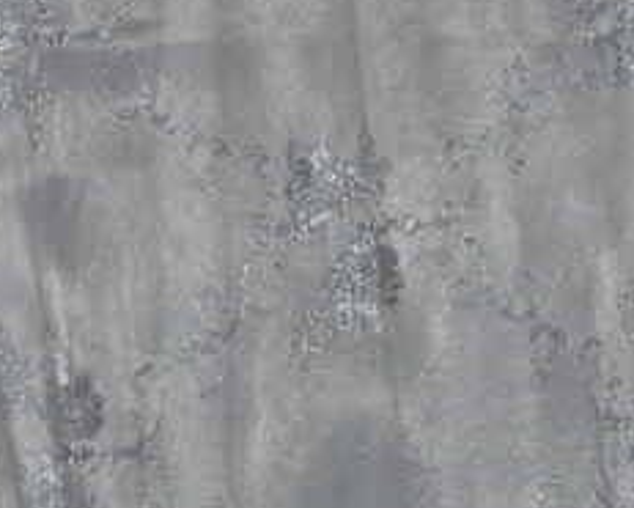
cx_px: 387
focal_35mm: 211
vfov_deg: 7.3
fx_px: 3961
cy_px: -44
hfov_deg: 9.1
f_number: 3.8
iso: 80
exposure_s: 1/30
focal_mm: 8.8
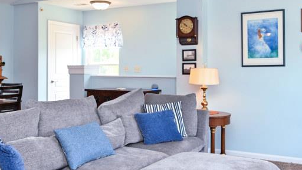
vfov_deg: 27.7
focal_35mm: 43
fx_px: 344
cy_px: 70
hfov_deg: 47.0
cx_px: 183
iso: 200
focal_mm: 14
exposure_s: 1/60
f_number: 4
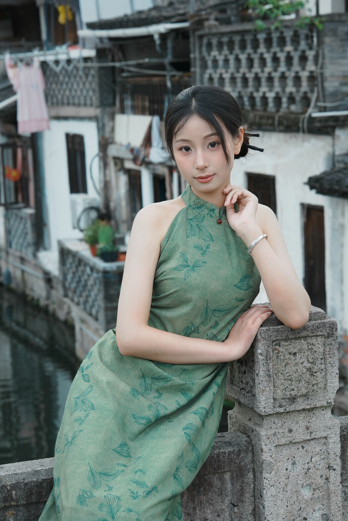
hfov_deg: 16.1
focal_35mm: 85
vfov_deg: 23.9
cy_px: 260
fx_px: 1232
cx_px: 174
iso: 400
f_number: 8
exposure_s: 1/125
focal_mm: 85
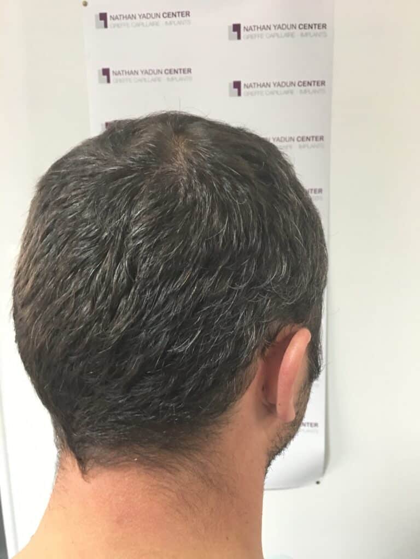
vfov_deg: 61.7
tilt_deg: -10.2
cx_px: 210
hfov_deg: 48.2
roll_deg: +1.4
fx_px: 469
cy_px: 280
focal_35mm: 29
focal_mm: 4.15
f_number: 2.2
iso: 100
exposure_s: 1/10
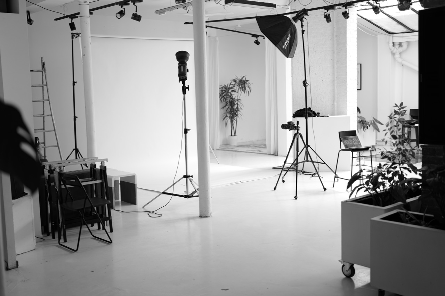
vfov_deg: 31.2
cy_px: 148
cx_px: 222
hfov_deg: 45.5
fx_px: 531
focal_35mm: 43
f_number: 2
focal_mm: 43
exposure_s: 1/125
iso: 200
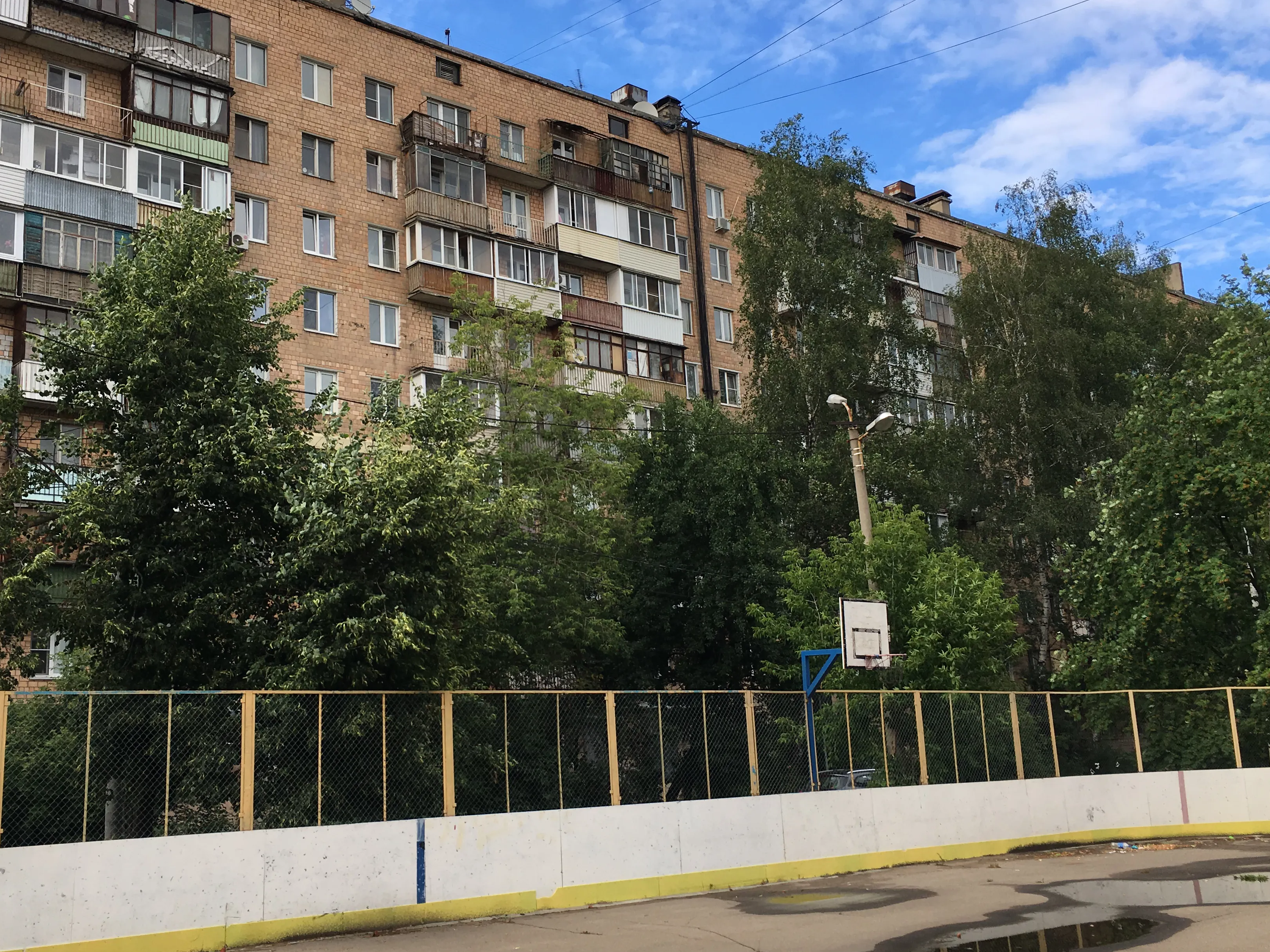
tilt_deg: +13.4
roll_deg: +3.3
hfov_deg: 51.2
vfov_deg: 39.7
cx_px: 557
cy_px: 472
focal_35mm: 36
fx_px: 1321
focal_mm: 4.15
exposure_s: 1/503
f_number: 2.2
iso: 25
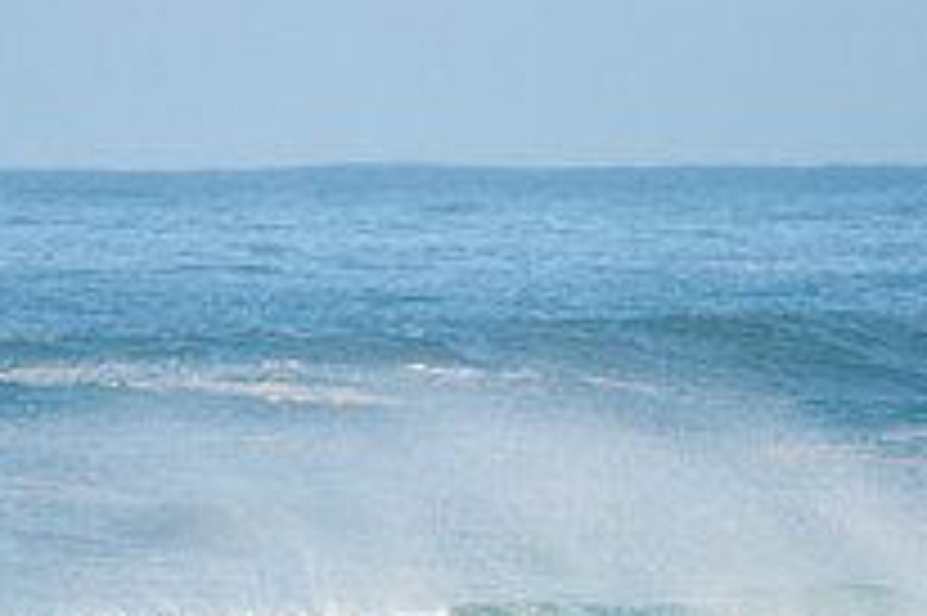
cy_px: 758
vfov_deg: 1.0
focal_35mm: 1408
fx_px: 36226
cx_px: 320
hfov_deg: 1.5
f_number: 5.6
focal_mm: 500
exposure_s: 1/1600
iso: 200
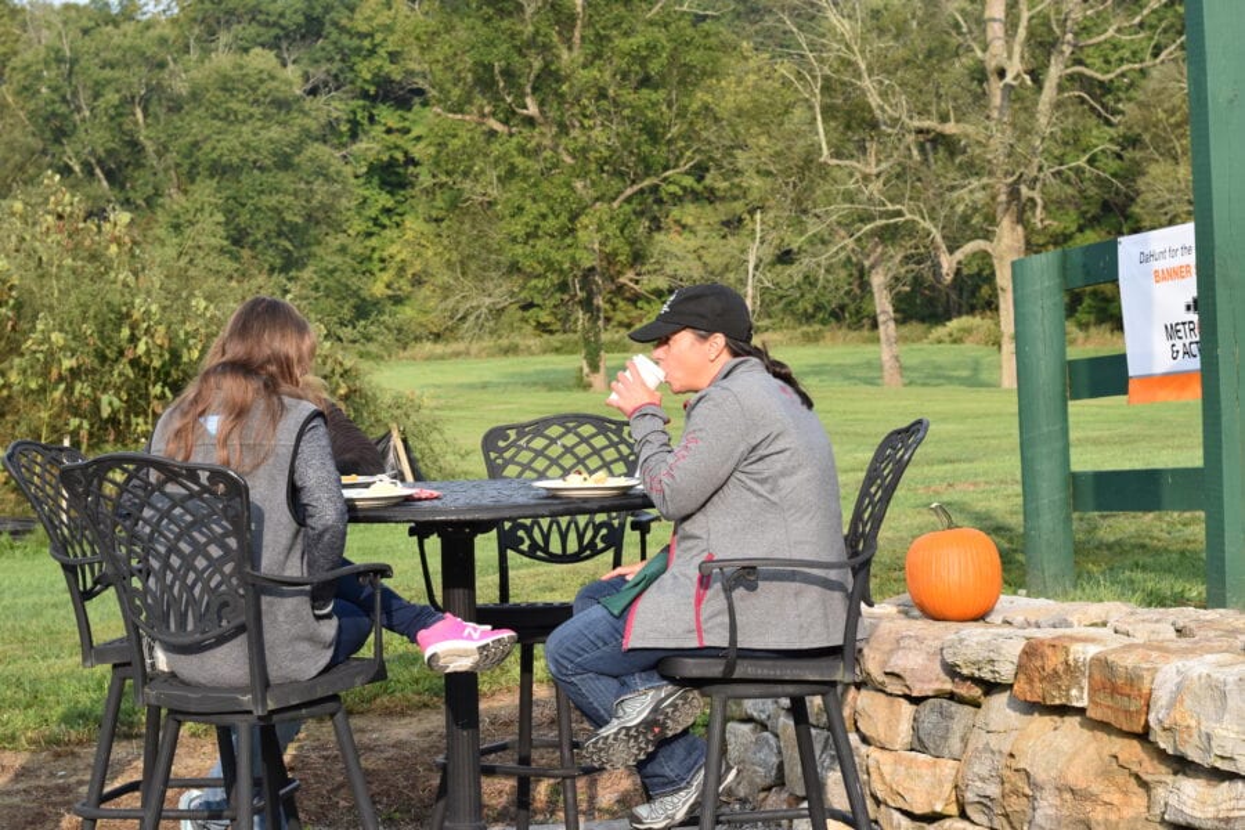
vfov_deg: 18.2
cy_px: 415
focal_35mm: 75
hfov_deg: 27.0
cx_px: 622
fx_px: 2594
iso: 250
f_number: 8
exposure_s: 1/250
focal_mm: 50
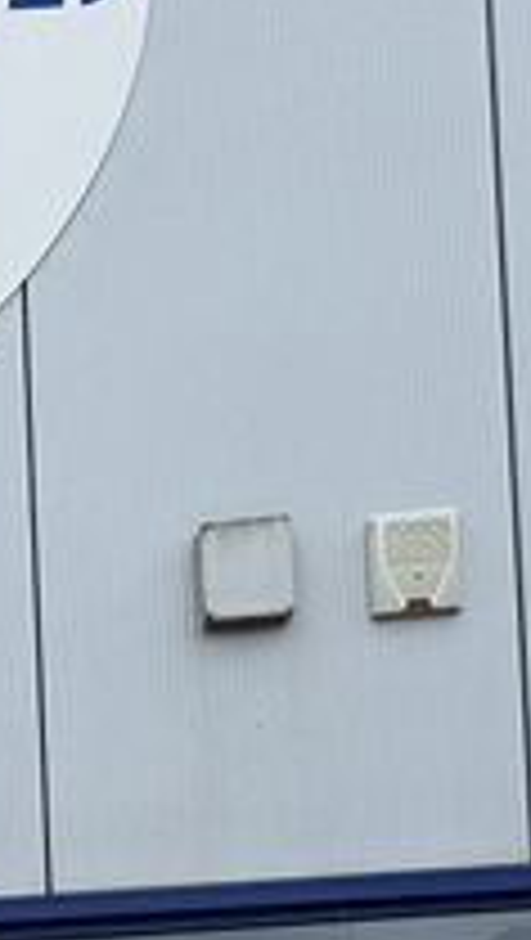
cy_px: 1340
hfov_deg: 5.7
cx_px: -2084
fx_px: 3994
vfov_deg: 12.8
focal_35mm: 160
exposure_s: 1/2232
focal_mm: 6.76
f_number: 1.78
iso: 80
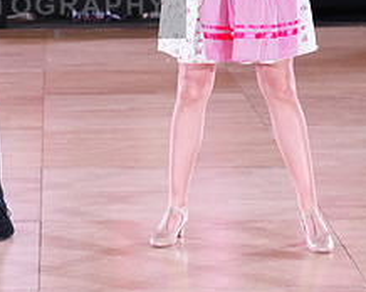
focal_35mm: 180
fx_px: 1948
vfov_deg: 8.5
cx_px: 3
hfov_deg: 10.6
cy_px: -6
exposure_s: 1/250
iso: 2500
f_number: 4
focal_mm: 72
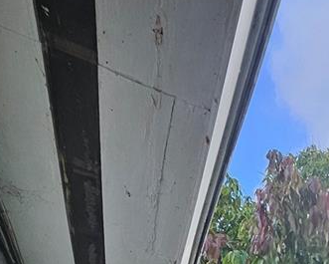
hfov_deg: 37.2
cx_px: 307
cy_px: 457
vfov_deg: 22.2
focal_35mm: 46
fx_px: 448
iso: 32
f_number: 2.2
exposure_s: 1/334
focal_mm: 1.7
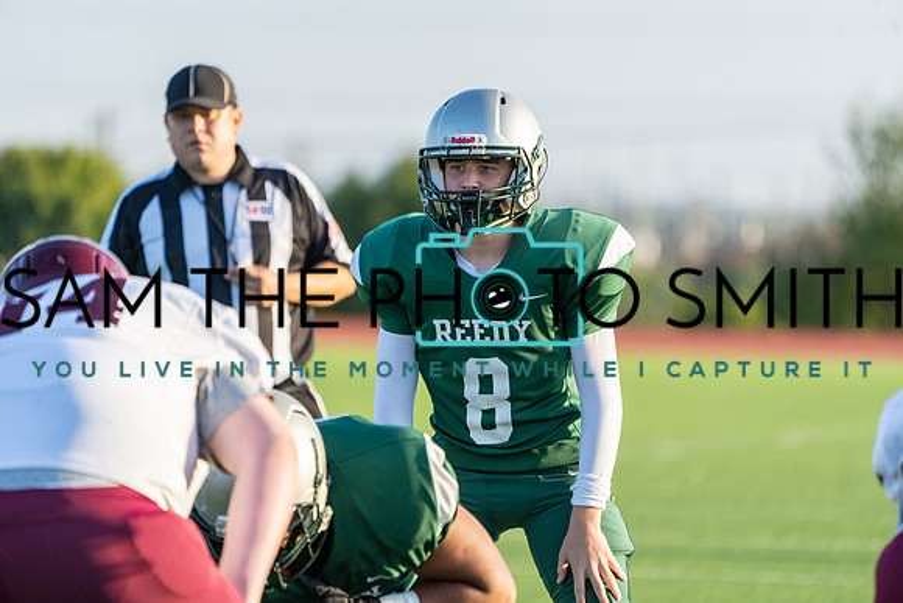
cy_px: 302
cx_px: 452
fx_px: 10035
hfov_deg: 5.2
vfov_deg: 3.4
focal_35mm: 400
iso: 1000
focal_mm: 400
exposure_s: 1/1250
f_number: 5.6
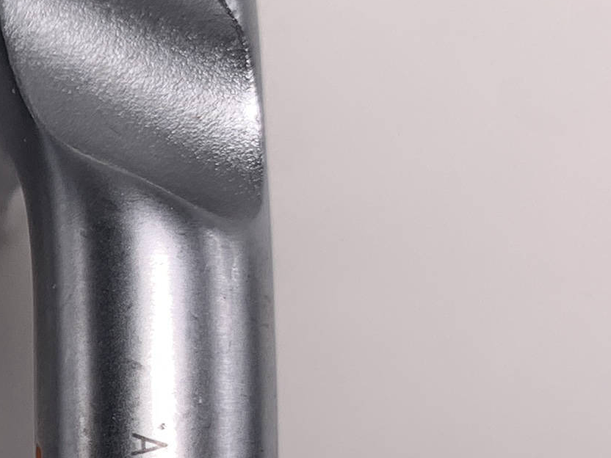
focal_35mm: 126
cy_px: 441
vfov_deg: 11.7
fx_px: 2224
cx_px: -538
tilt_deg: -72.7
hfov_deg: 13.7
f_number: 1.8
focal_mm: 4.25
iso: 25
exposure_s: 1/333
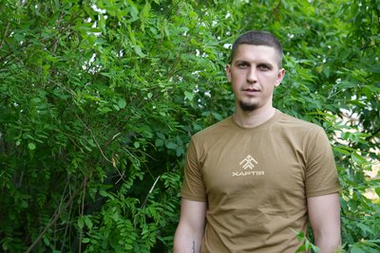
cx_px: 190
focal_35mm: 57
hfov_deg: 35.0
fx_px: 602
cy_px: 126
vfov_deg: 23.8
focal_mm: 57
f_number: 4
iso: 250
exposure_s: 1/160
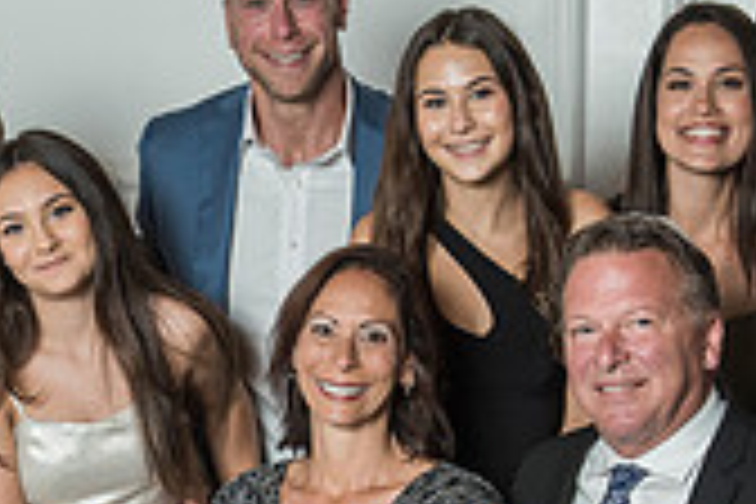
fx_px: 3045
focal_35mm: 145
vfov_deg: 9.4
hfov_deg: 14.1
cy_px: 571
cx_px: 116
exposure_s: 1/125
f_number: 6.3
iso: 1250
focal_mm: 40
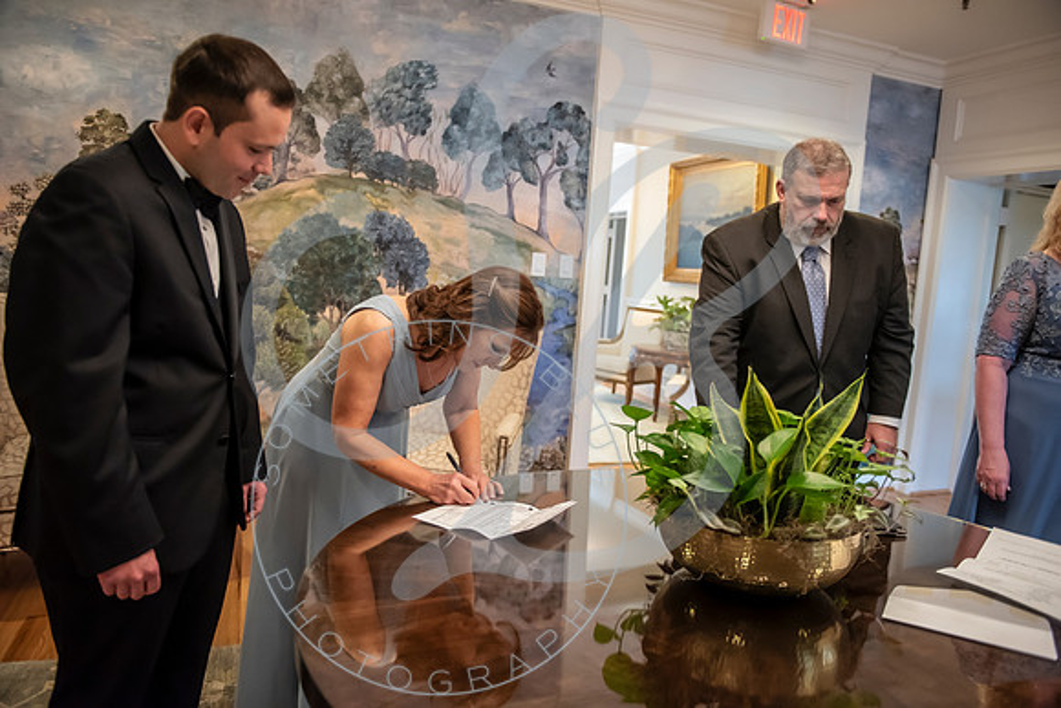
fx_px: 766
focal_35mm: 26
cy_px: 354
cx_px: 530
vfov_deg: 49.6
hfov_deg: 69.4
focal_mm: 26
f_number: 2.8
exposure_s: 1/125
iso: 2500
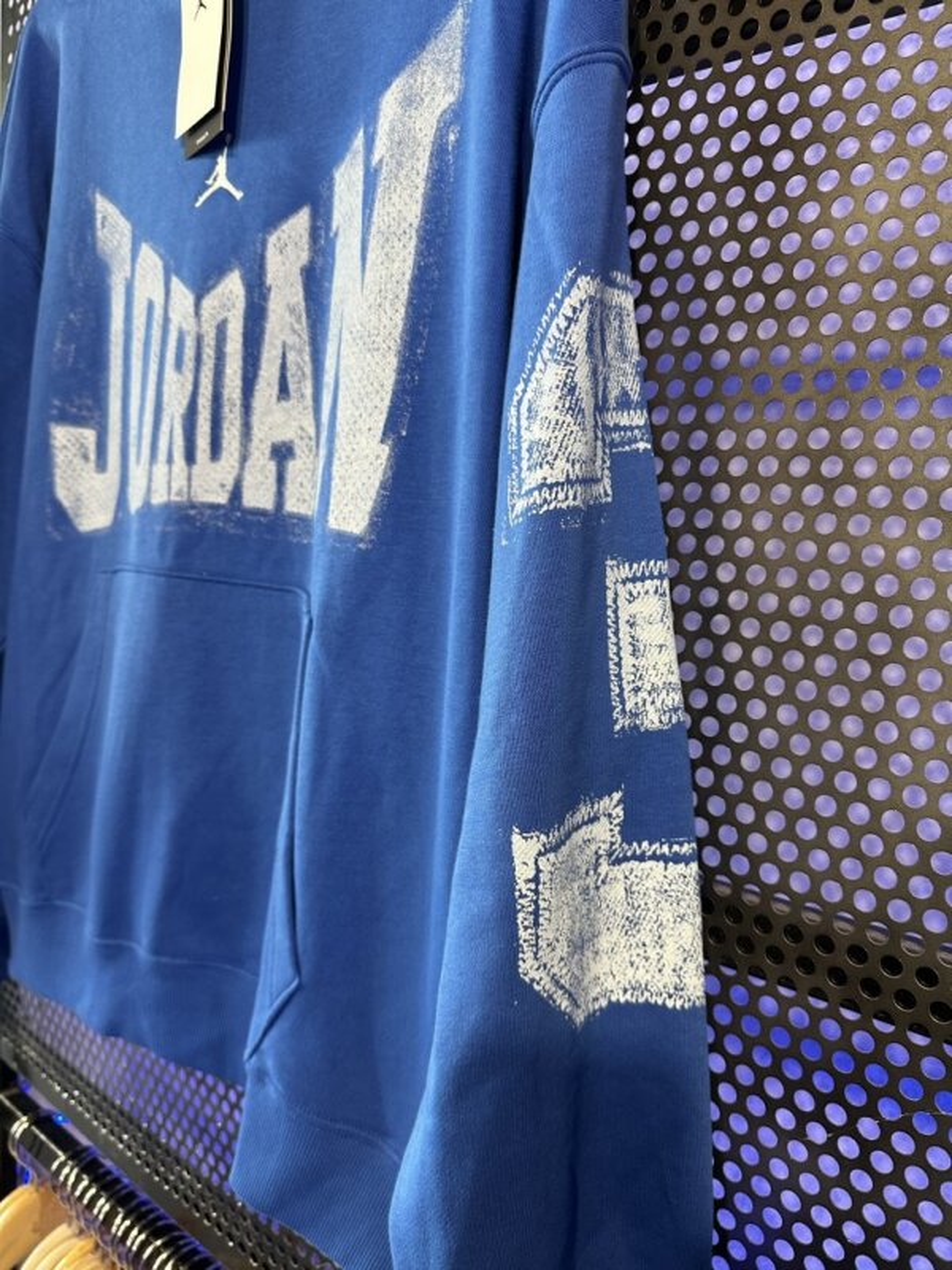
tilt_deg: -5.1
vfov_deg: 71.6
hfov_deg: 56.8
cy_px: 635
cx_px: 476
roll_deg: -2.7
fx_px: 880
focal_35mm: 24
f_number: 1.78
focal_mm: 6.86
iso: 250
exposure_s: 1/50
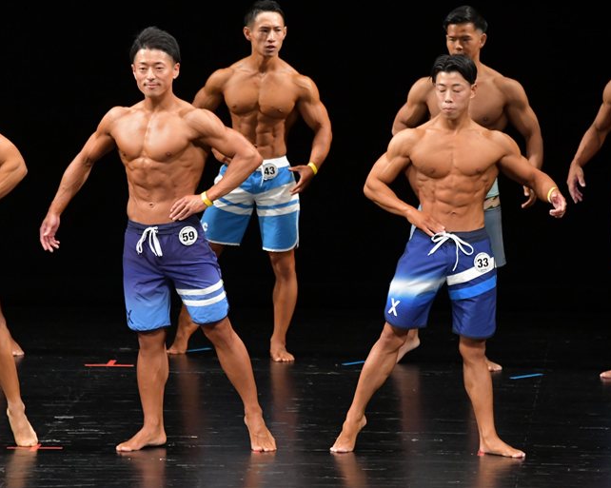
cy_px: 244
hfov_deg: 6.0
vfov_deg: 4.8
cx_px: 292
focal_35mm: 323
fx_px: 5838
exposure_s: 1/400
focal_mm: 190
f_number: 5.6
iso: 3200
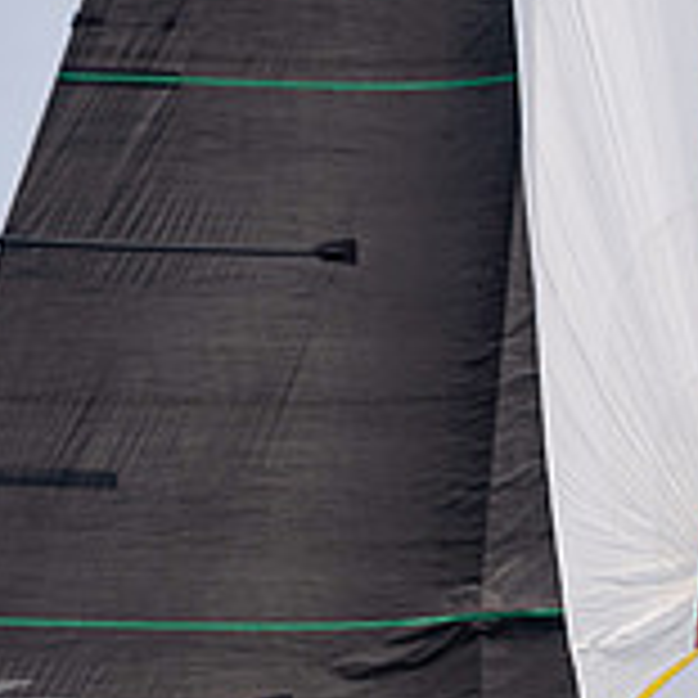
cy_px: 833
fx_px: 10973
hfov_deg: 3.6
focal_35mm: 481
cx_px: 1171
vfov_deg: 3.6
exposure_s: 1/3200
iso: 320
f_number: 5
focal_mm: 145
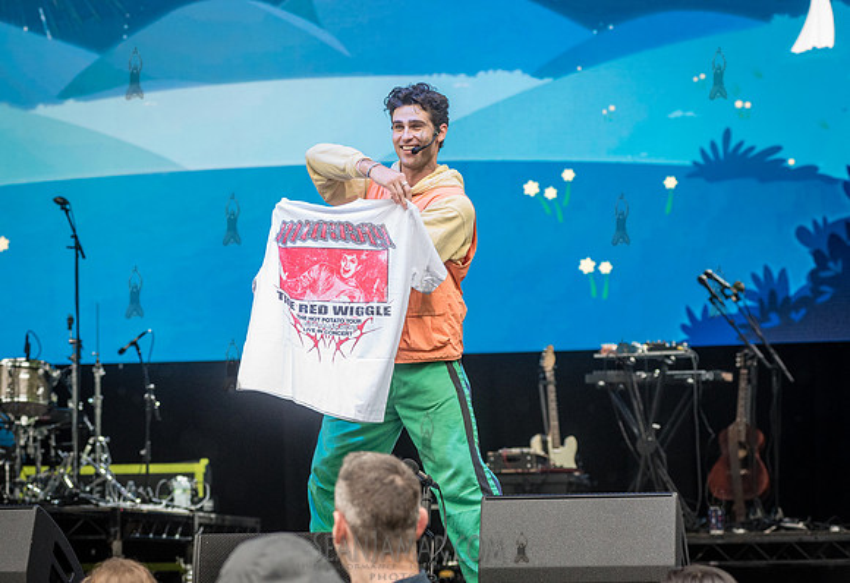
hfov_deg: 15.2
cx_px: 354
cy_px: 242
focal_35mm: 133
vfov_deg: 10.5
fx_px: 3179
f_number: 4.5
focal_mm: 112
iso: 2000
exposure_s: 1/800
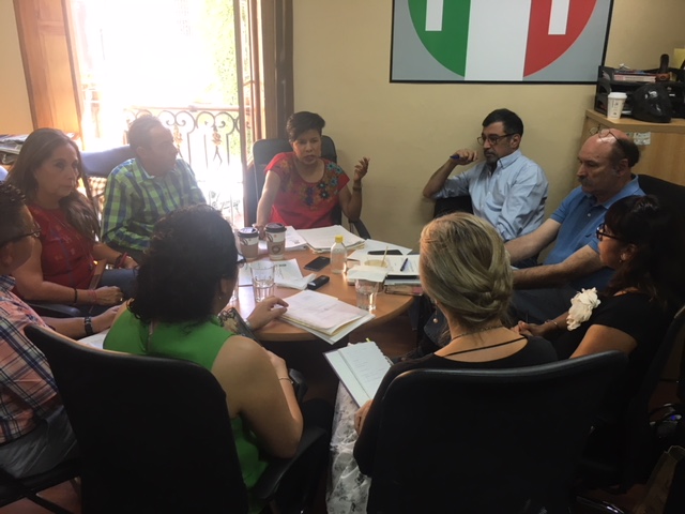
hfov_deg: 61.7
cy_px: 257
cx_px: 342
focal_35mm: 29
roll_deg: -1.5
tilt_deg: -20.8
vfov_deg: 48.2
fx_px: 574
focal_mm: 4.15
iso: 64
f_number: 2.2
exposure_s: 1/30
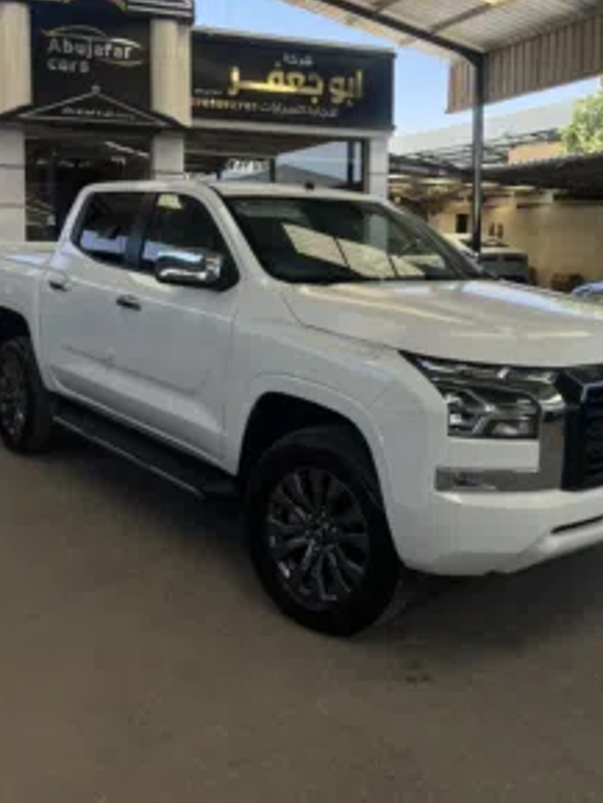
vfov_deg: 50.4
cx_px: 345
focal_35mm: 36
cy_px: 270
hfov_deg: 39.6
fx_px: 836
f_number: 1.6
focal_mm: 5.1
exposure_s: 1/891
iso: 50
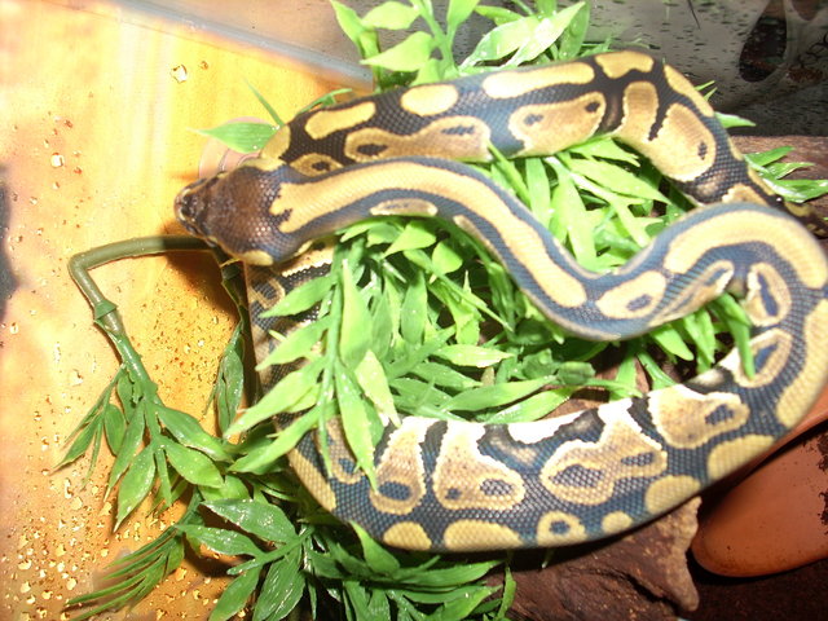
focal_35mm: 37
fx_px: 885
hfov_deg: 50.1
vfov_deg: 38.7
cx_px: 414
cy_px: 310
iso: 64
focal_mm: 6.2
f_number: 2.8
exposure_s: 1/60
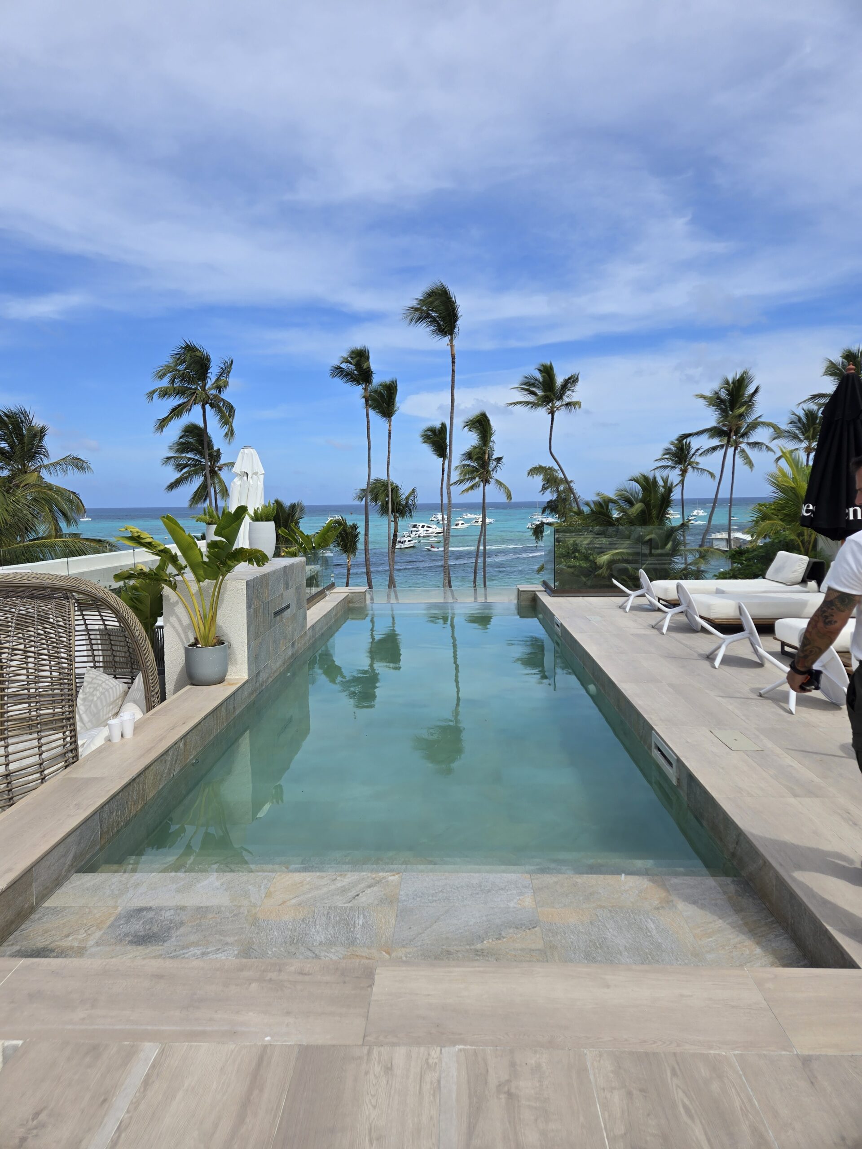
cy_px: 574
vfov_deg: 73.9
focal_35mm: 23
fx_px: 764
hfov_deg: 58.9
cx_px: 431
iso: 25
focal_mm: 5.4
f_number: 1.8
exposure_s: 1/2686
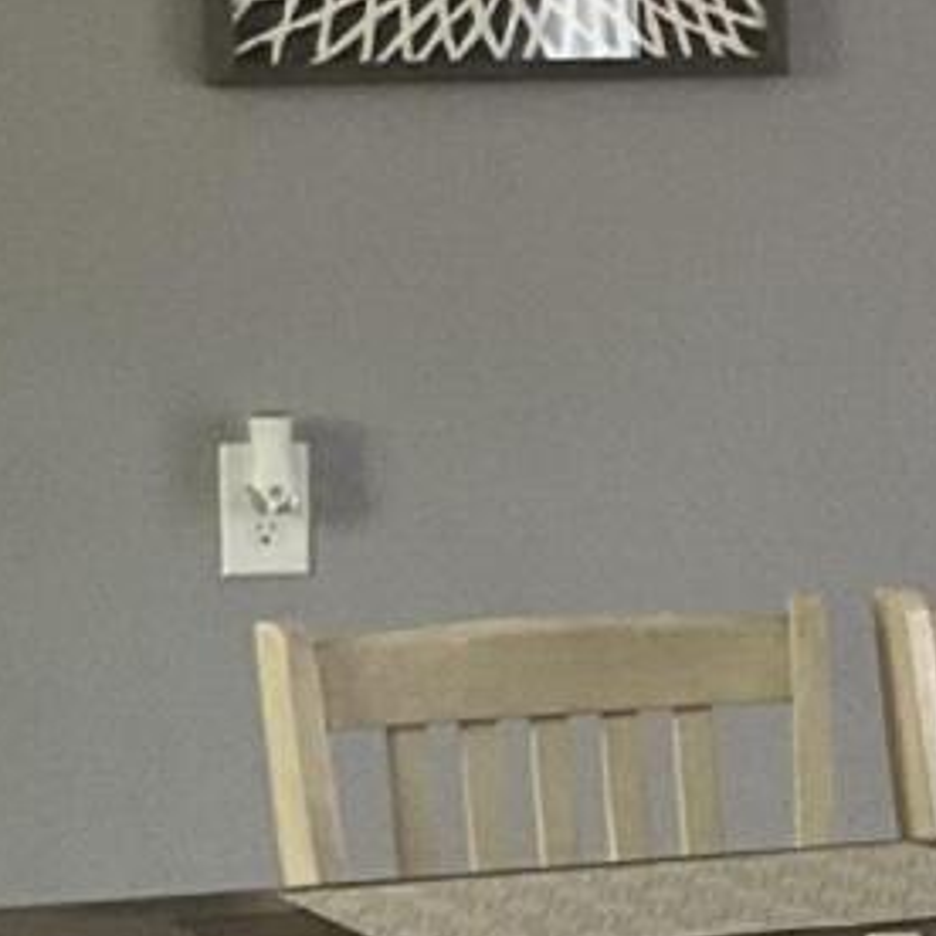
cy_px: 638
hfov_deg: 9.1
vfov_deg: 9.4
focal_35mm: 186
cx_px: 1546
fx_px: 5690
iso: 80
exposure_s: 1/60
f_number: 1.8
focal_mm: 3
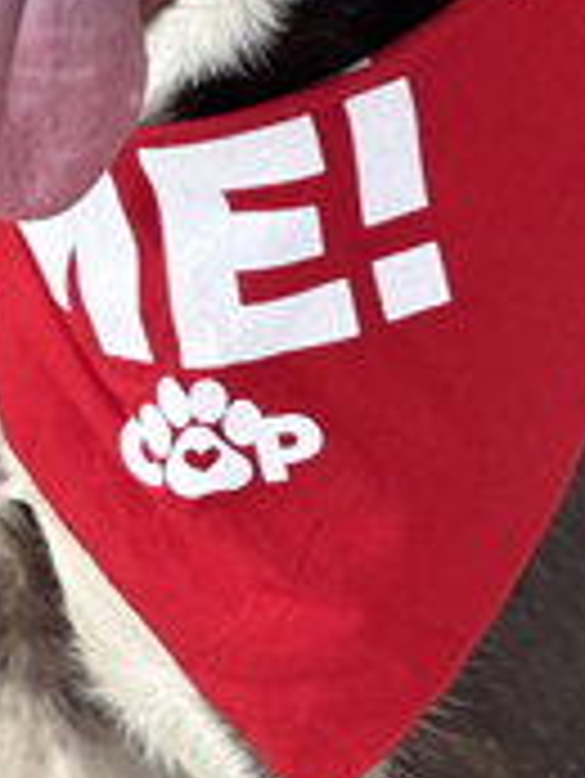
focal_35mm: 297
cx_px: 518
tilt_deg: -28.3
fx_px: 6684
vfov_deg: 6.7
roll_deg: -4.1
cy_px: 286
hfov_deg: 5.0
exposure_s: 1/121
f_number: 2.8
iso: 80
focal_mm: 9
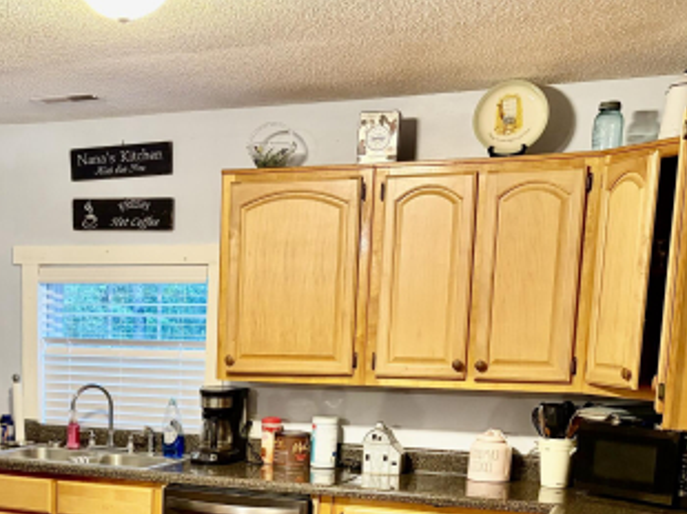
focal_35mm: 56
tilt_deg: -9.5
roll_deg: -0.8
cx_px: 123
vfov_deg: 24.9
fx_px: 1111
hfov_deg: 33.2
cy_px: 510
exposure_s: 1/60
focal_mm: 5.96
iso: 500
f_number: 1.6
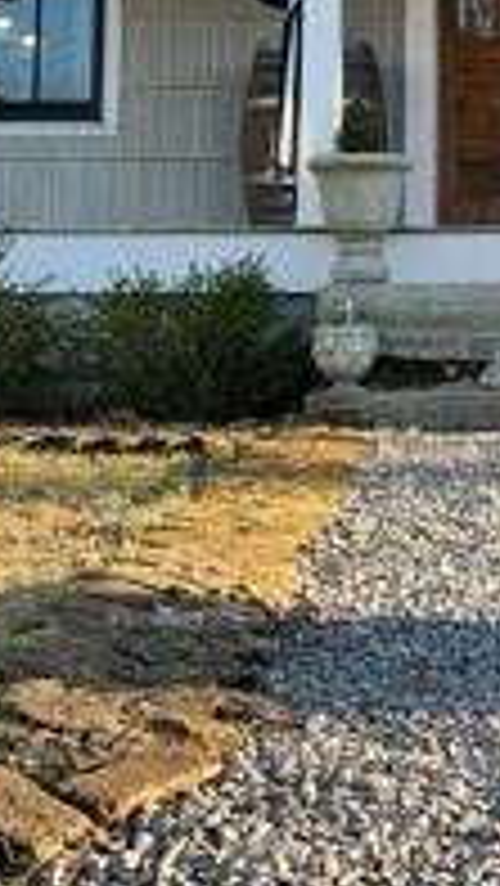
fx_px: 2166
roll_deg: +0.3
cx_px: 509
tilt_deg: +8.0
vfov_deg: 22.5
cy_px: 63
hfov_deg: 13.0
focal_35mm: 92
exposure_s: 1/409
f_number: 1.6
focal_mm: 5.1
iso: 32
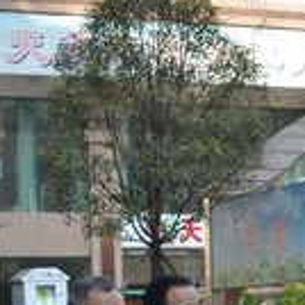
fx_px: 1515
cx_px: 271
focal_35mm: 152
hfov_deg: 11.4
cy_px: 368
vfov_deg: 11.3
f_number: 6.7
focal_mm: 32
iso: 200
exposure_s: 1/180
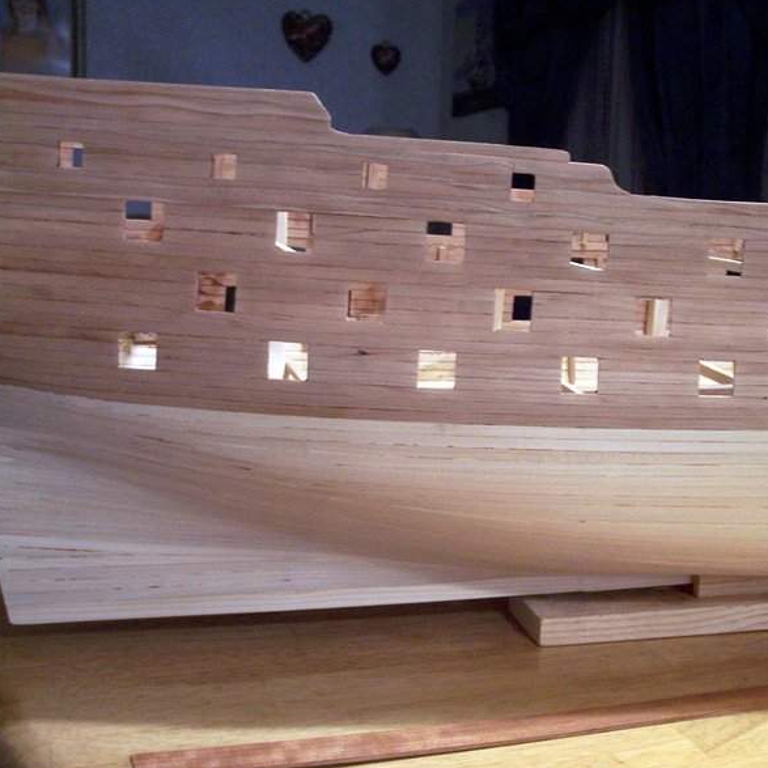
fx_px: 1180
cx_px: 411
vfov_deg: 36.1
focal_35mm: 47
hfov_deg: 36.0
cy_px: 379
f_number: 3.4
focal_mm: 8
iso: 200
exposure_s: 1/8
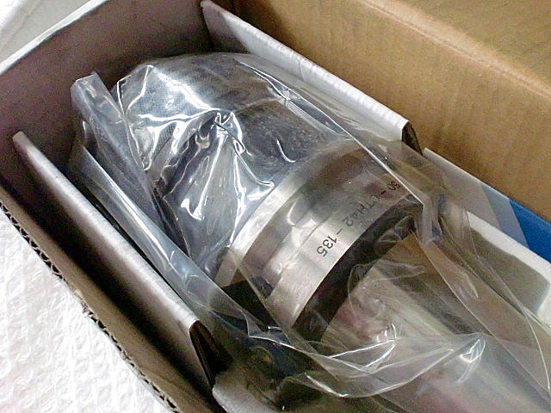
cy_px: 206
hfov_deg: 52.6
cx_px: 276
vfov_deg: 40.7
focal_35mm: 35
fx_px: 557
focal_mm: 6.3
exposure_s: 1/60
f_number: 3.1
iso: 1250
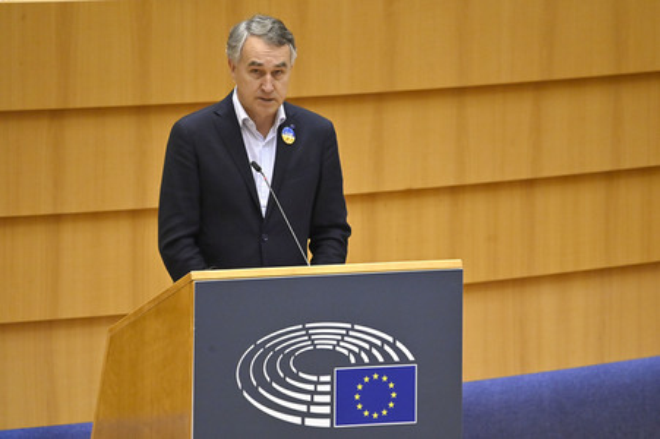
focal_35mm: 600
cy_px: 220
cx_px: 330
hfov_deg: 3.4
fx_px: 10992
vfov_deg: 2.3
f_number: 6.3
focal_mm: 600
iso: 4000
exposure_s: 1/500
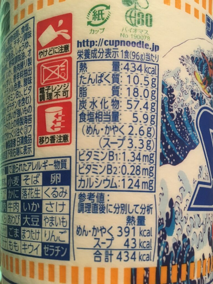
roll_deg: -3.1
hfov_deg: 48.2
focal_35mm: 29
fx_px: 238
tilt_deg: -1.2
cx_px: 106
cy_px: 142
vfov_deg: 61.7
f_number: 2.2
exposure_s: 1/30
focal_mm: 4.15
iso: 160
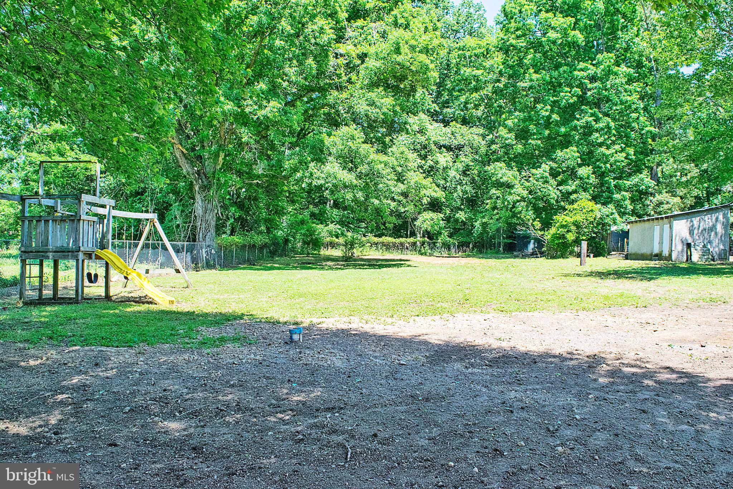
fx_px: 550
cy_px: 244
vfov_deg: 47.9
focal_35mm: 27
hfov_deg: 67.4
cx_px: 366
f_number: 10
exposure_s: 1/250
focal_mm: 18
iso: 400
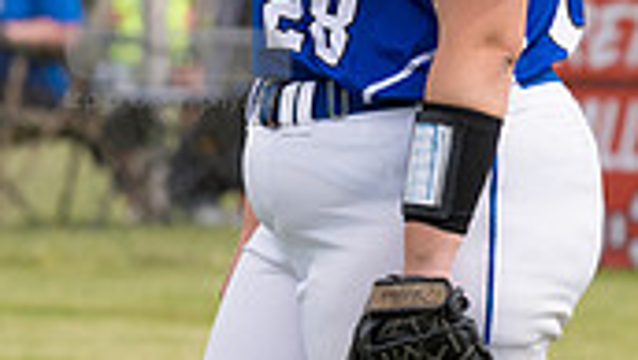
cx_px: 178
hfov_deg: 2.0
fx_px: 17910
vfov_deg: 1.2
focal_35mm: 1058
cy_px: -19
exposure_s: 1/1600
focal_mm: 200
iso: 320
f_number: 5.6
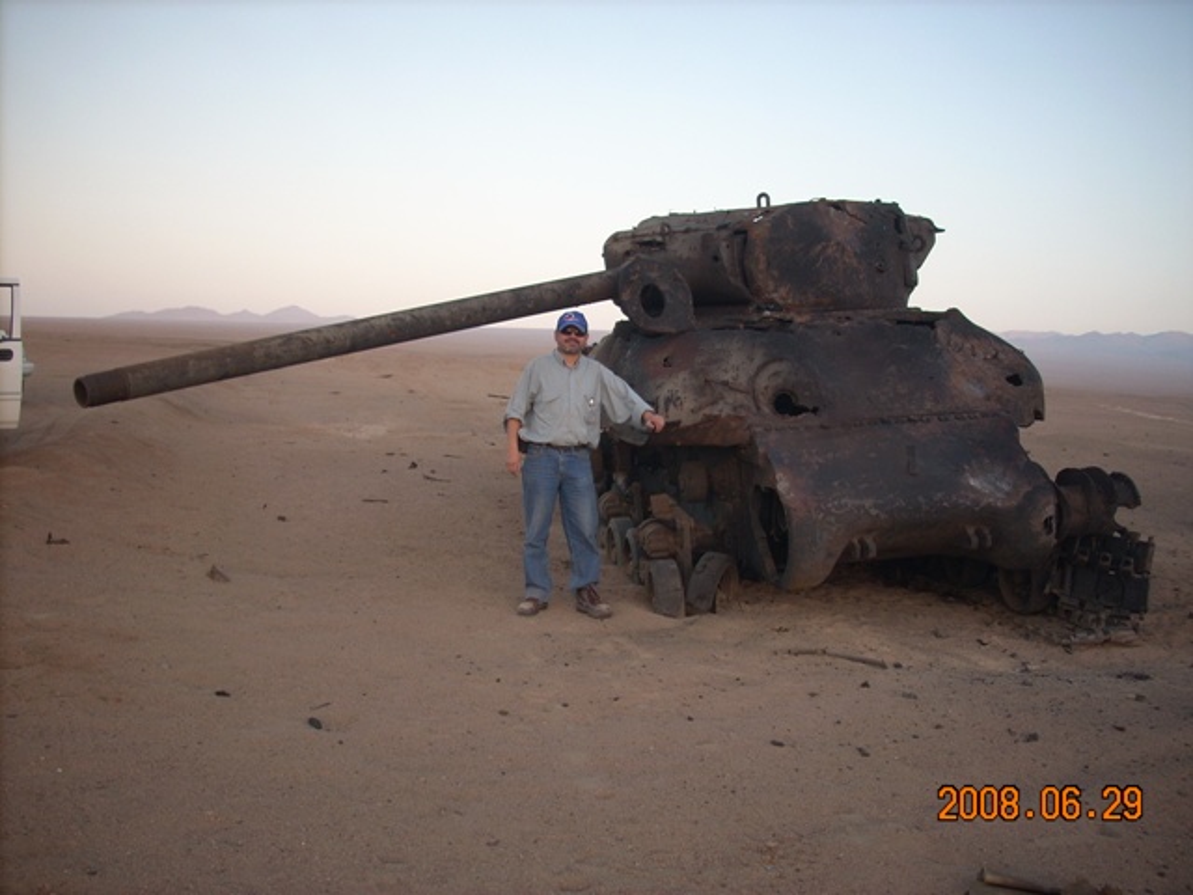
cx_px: 596
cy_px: 448
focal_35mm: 37
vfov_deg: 38.7
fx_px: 1275
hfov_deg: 50.1
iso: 64
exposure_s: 1/52.7
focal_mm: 6.2
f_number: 2.8
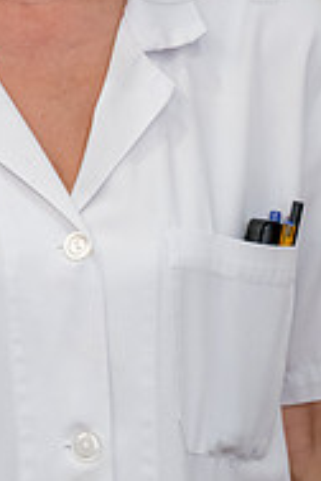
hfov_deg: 3.2
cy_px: -53
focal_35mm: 429
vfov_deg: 4.8
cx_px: 20
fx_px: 5737
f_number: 4
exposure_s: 1/80
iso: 5000
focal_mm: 180
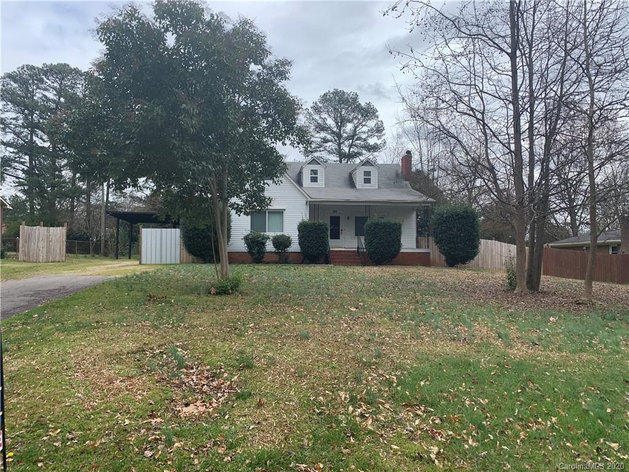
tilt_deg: +1.5
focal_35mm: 26
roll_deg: -0.6
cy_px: 236
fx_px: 472
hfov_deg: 67.3
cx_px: 314
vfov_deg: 53.1
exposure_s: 1/1585
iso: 25
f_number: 1.8
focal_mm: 4.25
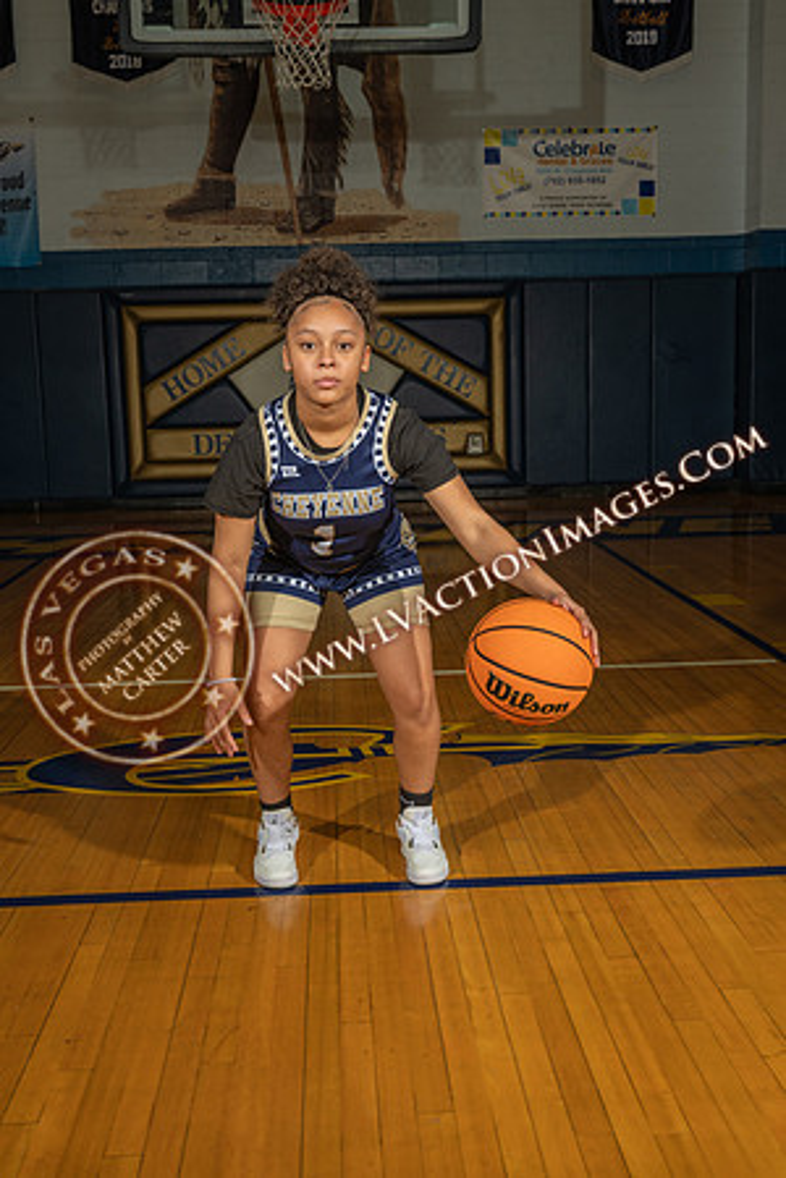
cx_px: 393
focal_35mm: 38
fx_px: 1244
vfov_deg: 50.7
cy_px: 589
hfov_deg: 35.1
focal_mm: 38
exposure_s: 1/200
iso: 160
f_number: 7.1
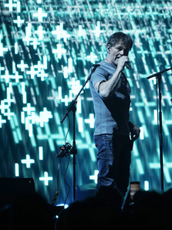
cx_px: 171
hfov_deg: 1.7
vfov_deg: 2.3
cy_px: 115
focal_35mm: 873
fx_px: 5792
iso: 1600
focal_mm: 600
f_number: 6.3
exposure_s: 1/400
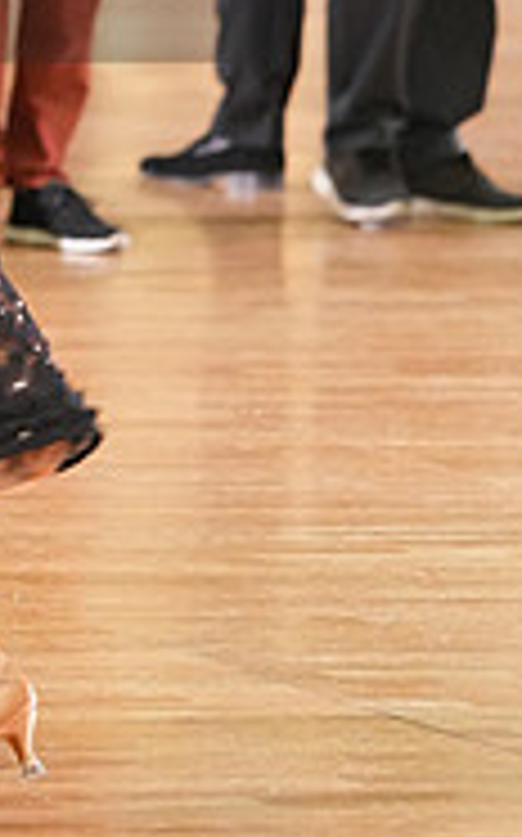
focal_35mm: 529
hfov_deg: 2.5
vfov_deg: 4.0
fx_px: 12060
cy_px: -86
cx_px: -340
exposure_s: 1/200
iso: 3200
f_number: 4
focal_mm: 166
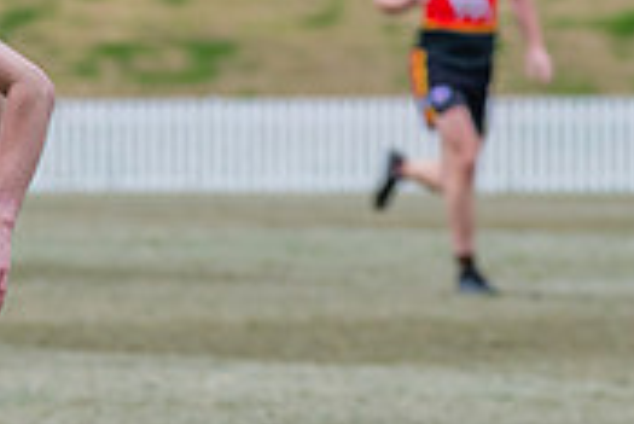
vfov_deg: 1.8
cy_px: 321
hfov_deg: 2.7
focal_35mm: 750
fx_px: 13219
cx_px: -170
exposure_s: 1/1600
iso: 800
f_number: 7.1
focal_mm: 220
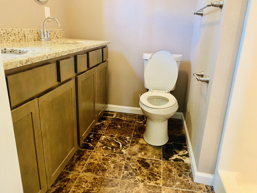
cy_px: 96
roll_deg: -2.1
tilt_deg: -16.6
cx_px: 128
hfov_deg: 67.3
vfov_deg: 53.1
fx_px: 193
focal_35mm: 26
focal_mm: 4.25
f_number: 1.8
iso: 320
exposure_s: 1/40
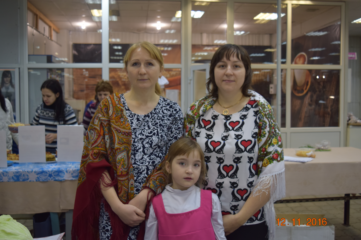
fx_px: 406
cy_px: 120
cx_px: 180
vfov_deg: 33.0
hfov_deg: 47.9
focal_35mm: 40
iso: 400
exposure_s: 1/60
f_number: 4
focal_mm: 27
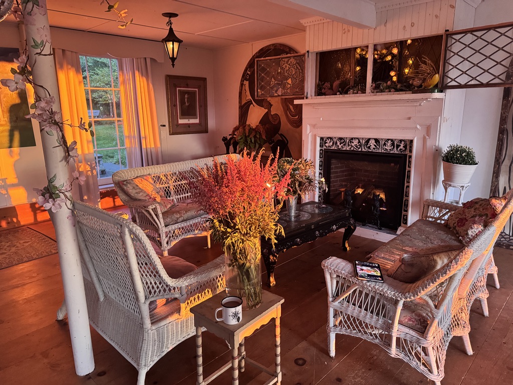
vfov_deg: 56.8
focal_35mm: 24
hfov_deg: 71.6
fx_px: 356
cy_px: 192
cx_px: 256
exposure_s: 1/60
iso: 800
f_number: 1.78
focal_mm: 6.76
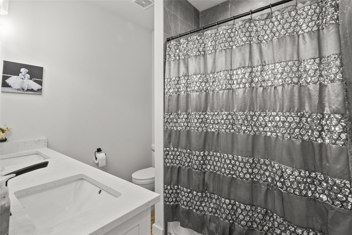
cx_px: 176
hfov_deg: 96.7
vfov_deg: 73.8
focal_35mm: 16
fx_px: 156
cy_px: 118
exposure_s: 1
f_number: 8
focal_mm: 16
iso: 640
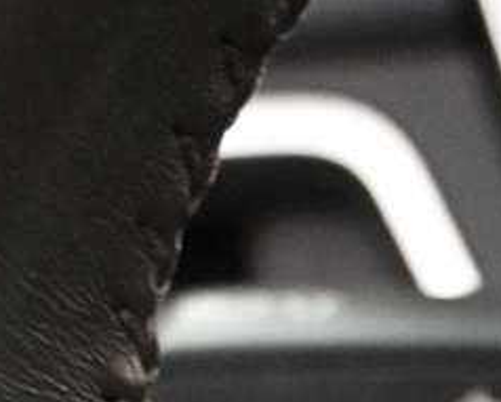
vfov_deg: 5.8
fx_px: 3768
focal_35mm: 254
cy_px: 1084
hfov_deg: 7.4
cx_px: 836
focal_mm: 26.5
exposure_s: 1/20
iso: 4000
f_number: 4.5
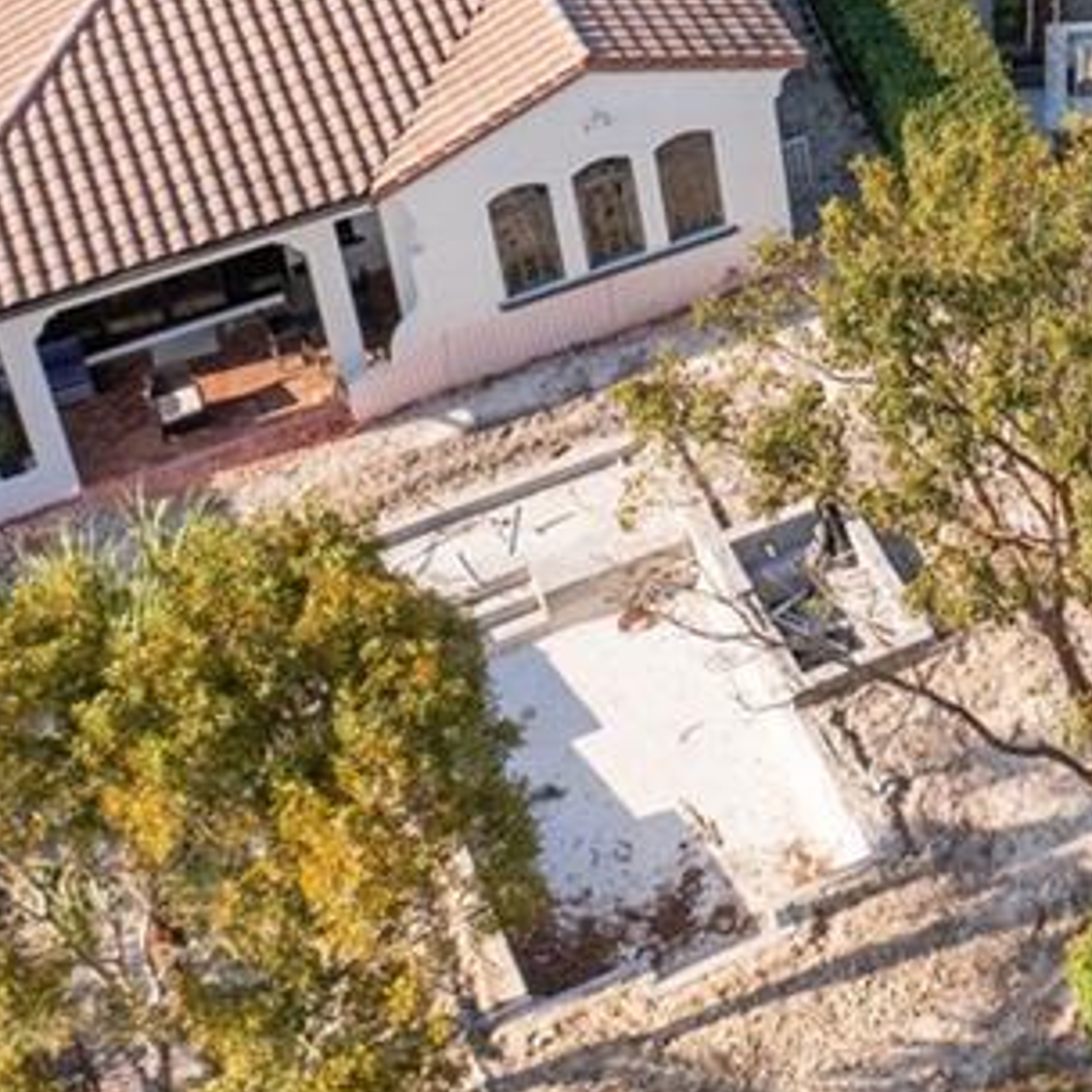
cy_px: -88
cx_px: 1394
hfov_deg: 20.0
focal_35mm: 80
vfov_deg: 20.7
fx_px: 2855
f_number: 3.5
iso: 100
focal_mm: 10.26
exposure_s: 1/800
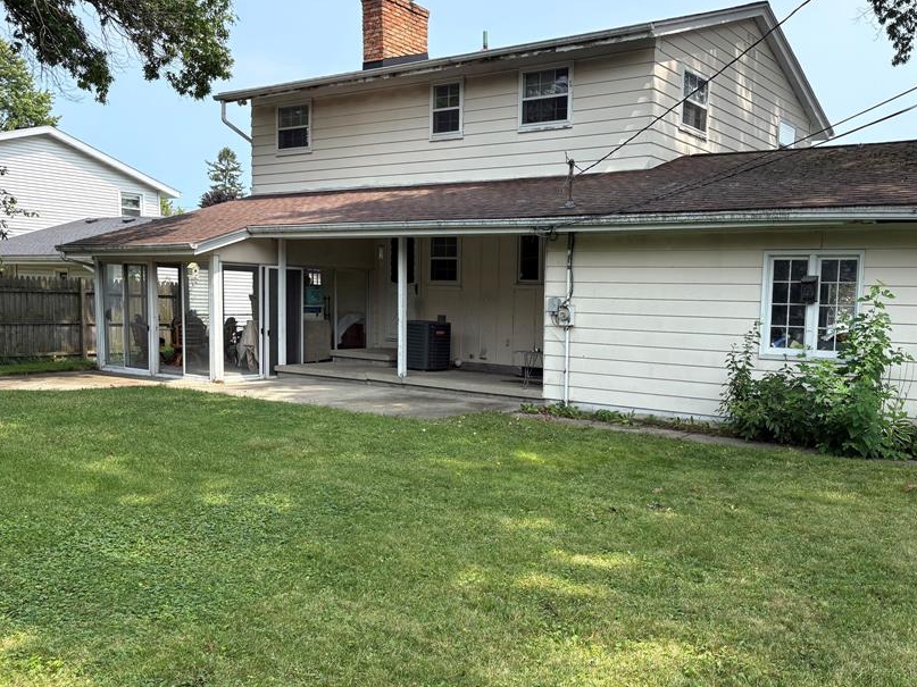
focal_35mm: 33
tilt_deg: -7.7
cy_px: 397
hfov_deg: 54.7
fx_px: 874
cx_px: 574
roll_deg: -2.5
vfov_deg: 42.8
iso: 64
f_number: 1.6
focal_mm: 5.96
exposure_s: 1/1311
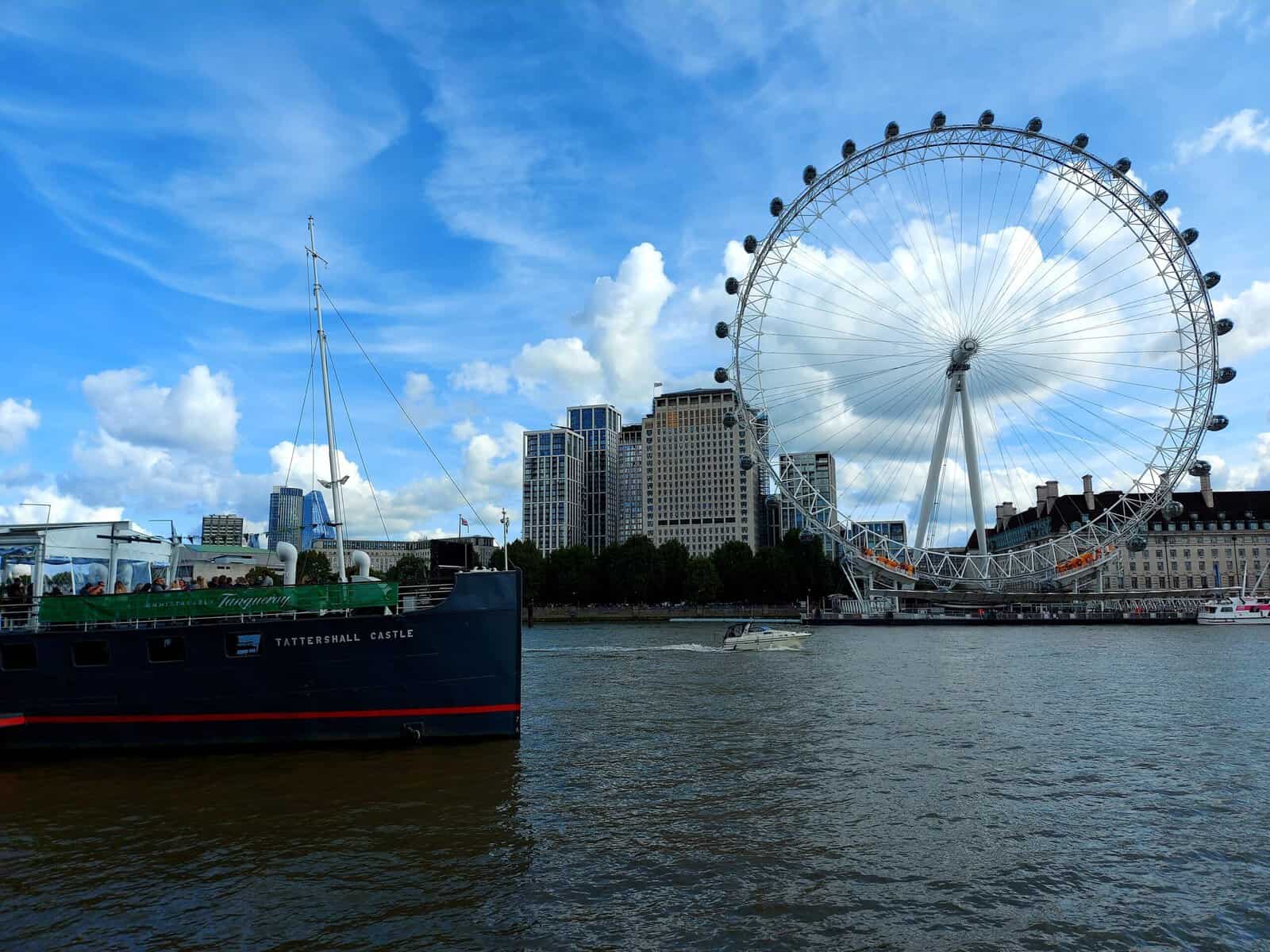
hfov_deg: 71.6
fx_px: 881
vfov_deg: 56.8
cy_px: 476
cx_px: 635
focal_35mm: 24
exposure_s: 1/1667
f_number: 1.8
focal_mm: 5.23
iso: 32
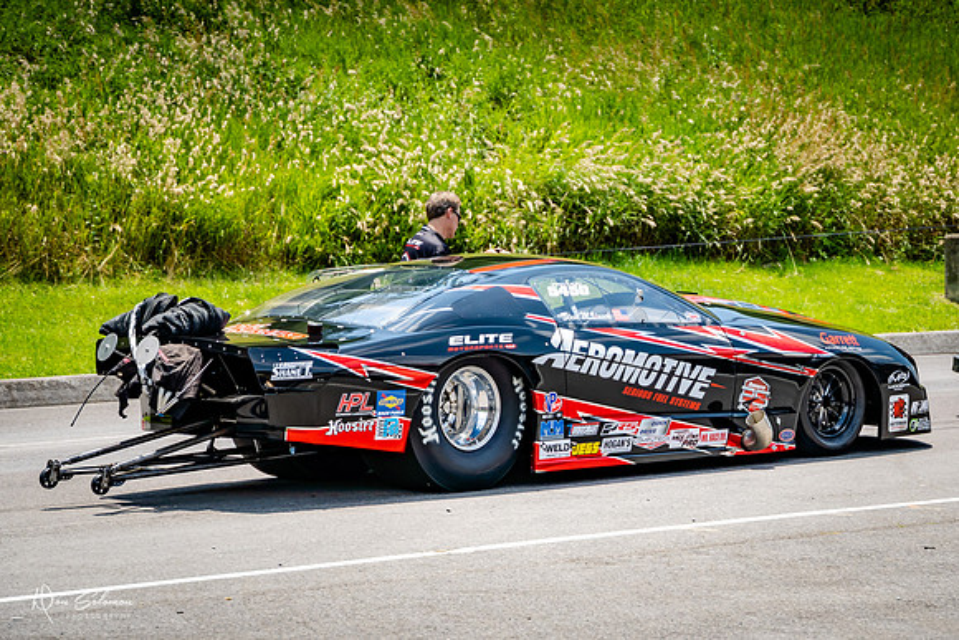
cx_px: 568
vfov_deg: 10.0
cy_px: 292
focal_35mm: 137
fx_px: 3662
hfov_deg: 14.9
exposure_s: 1/500
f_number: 5.6
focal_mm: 71
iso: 100
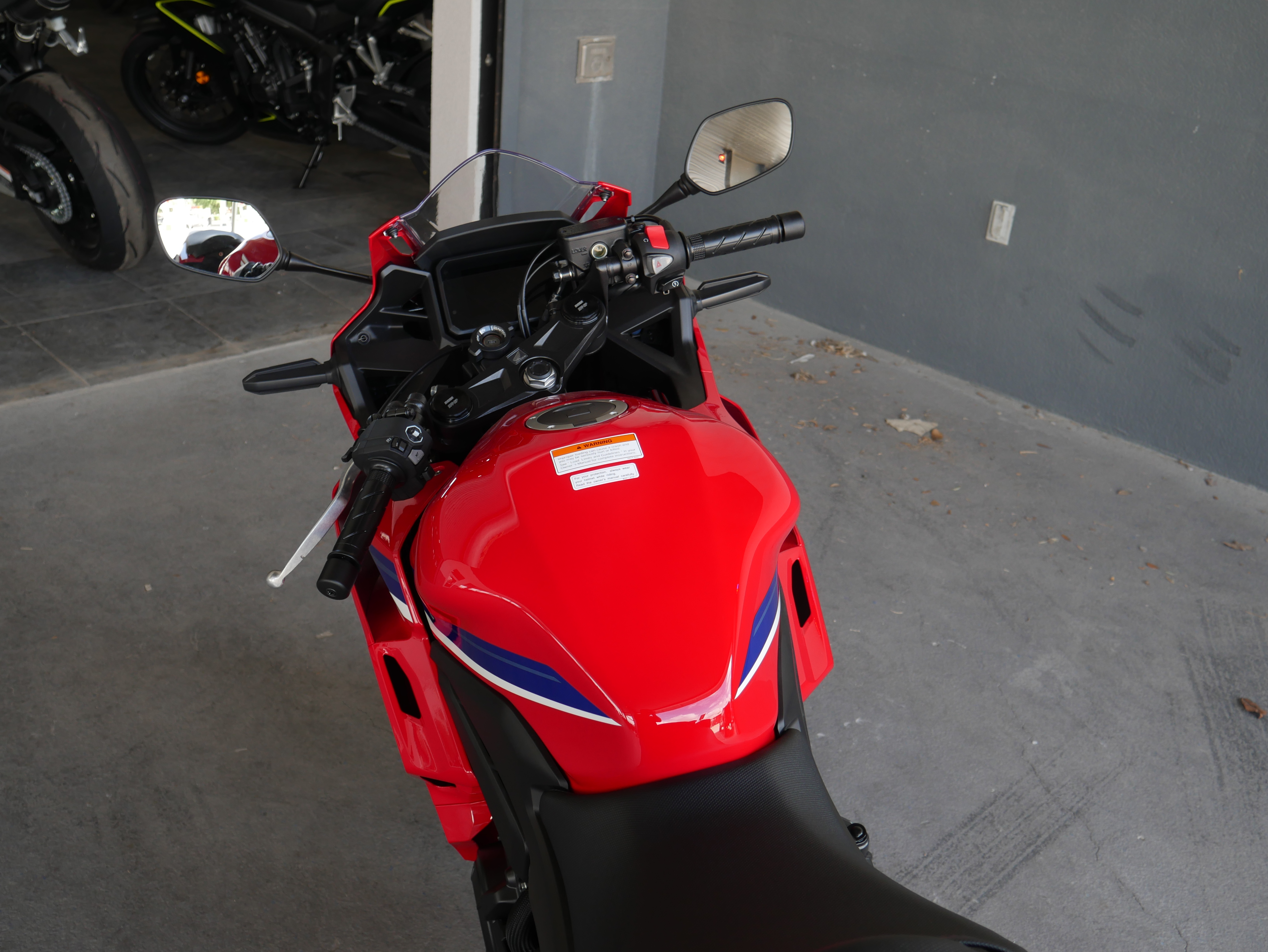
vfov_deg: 37.7
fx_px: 1393
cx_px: 634
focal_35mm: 38
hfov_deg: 49.0
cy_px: 476
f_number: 4.1
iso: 200
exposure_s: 1/100
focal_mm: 19
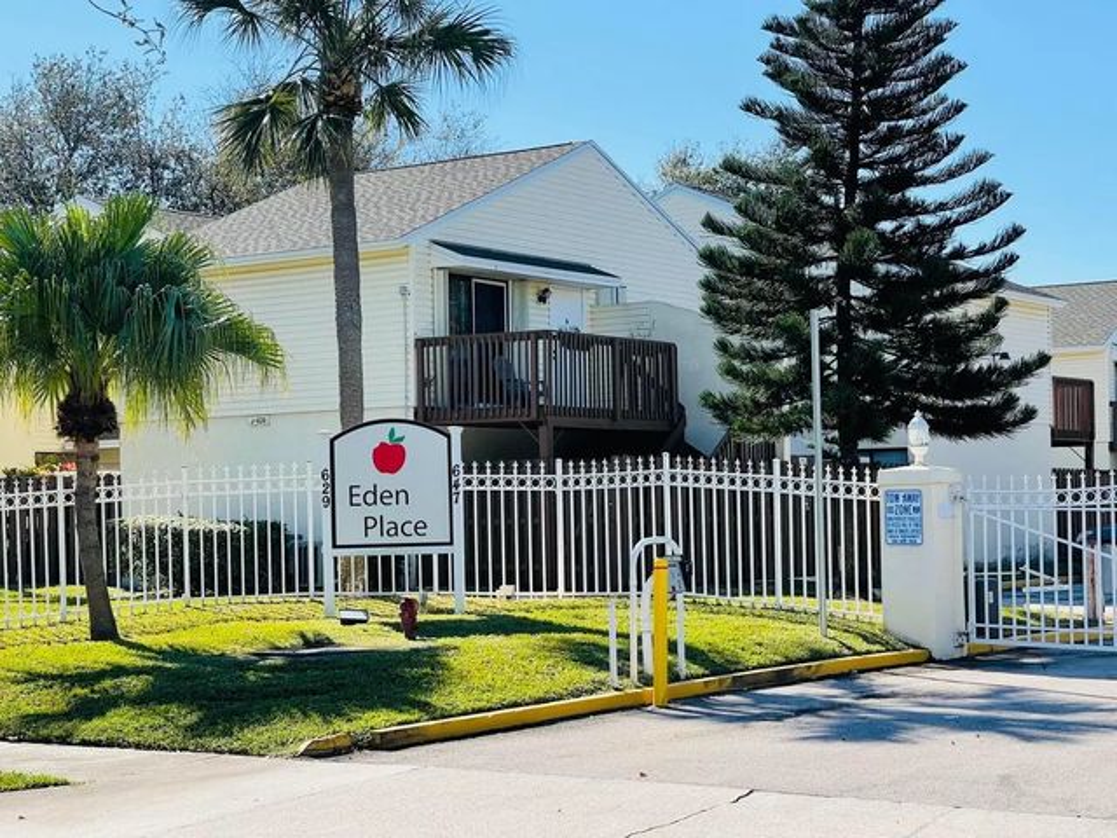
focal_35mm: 64
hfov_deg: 30.3
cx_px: 558
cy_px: 419
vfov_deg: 22.9
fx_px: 2065
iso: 20
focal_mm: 7.5
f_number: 2.2
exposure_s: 1/968
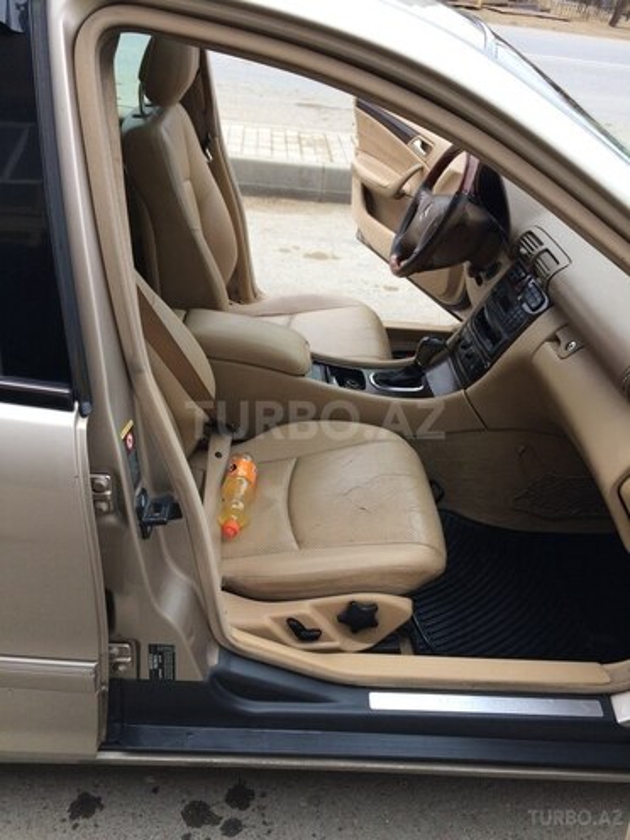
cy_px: 420
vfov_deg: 61.7
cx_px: 315
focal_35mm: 29
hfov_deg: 48.2
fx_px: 704
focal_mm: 4.15
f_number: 2.2
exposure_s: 1/100
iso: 64
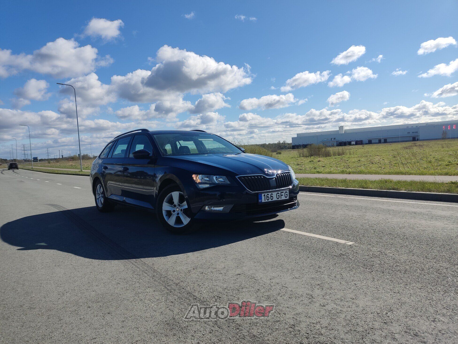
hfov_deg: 69.4
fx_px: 331
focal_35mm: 25
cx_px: 229
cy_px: 172
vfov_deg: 54.9
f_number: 1.79
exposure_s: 1/2224
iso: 50
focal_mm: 4.71
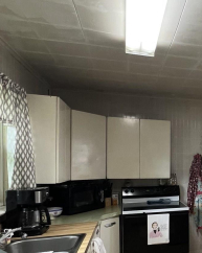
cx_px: 234
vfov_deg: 50.5
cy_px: 172
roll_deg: +1.4
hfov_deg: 34.8
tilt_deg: -1.6
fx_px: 262
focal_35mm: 35
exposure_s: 1/60
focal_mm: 1.57
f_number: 1.8
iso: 200
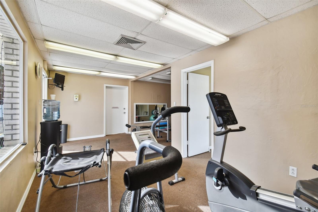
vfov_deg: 77.3
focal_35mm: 15
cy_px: 106
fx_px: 132
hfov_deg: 100.4
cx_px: 159
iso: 100
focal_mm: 10
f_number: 7.1
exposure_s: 1/13
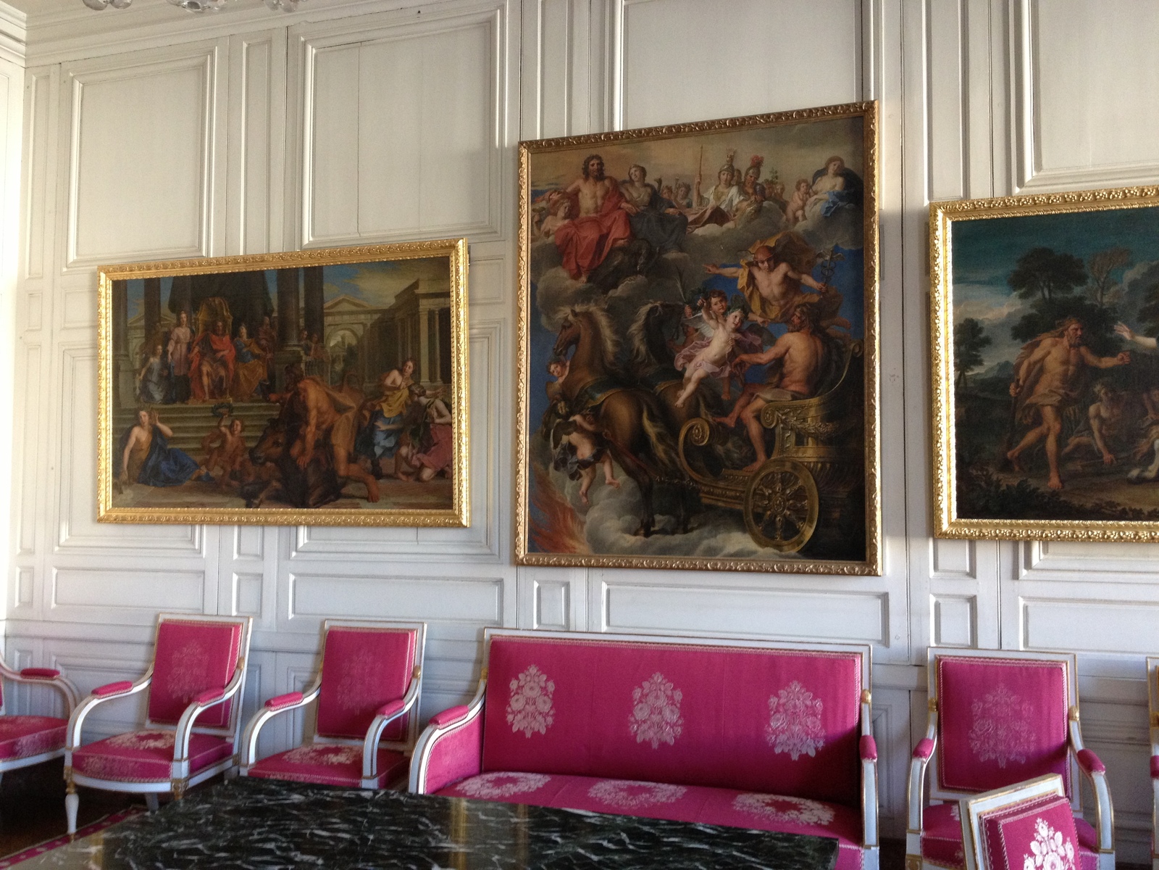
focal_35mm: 35
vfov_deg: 40.7
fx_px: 1172
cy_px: 435
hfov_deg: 52.6
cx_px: 580
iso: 200
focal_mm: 4.28
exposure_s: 1/20
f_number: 2.4
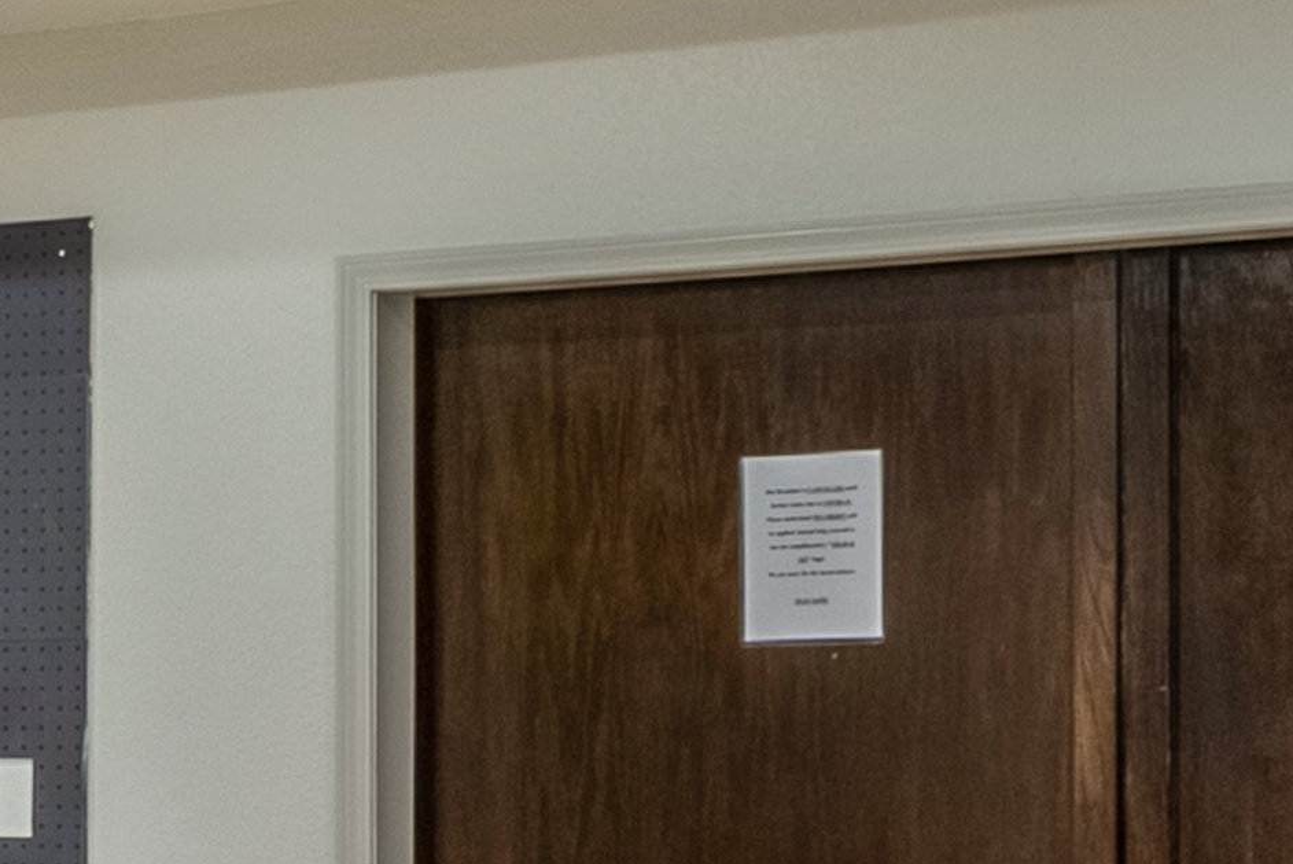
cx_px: -368
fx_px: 3917
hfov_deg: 17.6
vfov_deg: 11.7
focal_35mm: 109
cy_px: 1505
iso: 320
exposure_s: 1/30
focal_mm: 14
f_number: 11
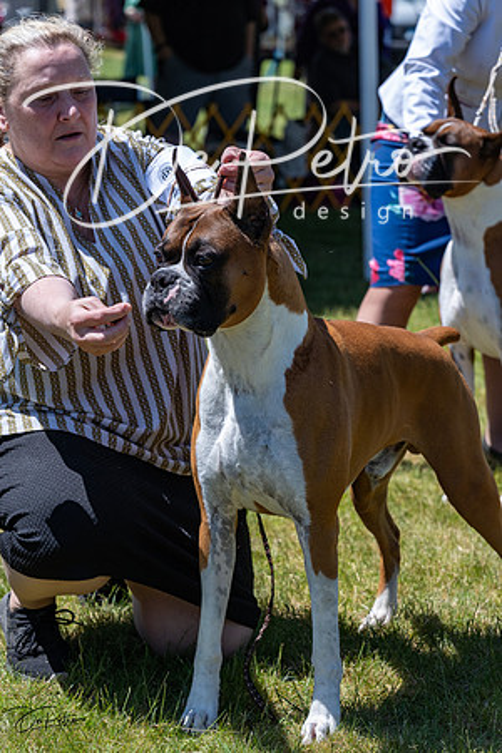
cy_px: 376
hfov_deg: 13.0
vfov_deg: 19.5
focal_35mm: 105
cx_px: 251
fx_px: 2196
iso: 640
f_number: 7.1
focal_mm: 105
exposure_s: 1/1600
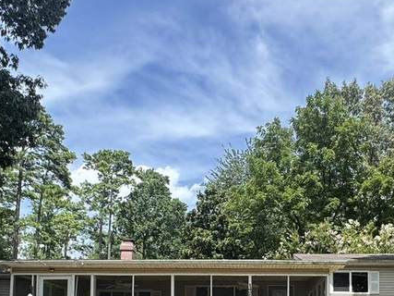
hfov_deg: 44.2
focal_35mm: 42
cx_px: 261
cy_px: 303
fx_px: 478
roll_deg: +0.1
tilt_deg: +4.6
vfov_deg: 31.5
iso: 50
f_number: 2.2
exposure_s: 1/652
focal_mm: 2.22
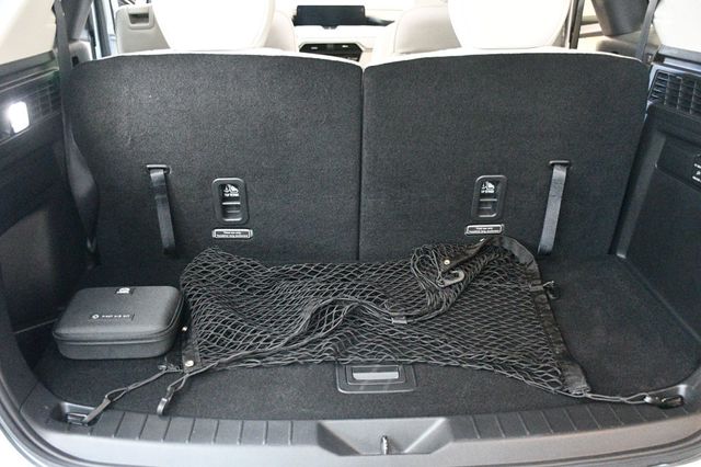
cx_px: 350
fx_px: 759
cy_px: 234
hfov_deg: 49.6
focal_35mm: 39
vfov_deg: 34.2
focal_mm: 26
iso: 12800
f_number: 3.8
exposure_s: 1/60
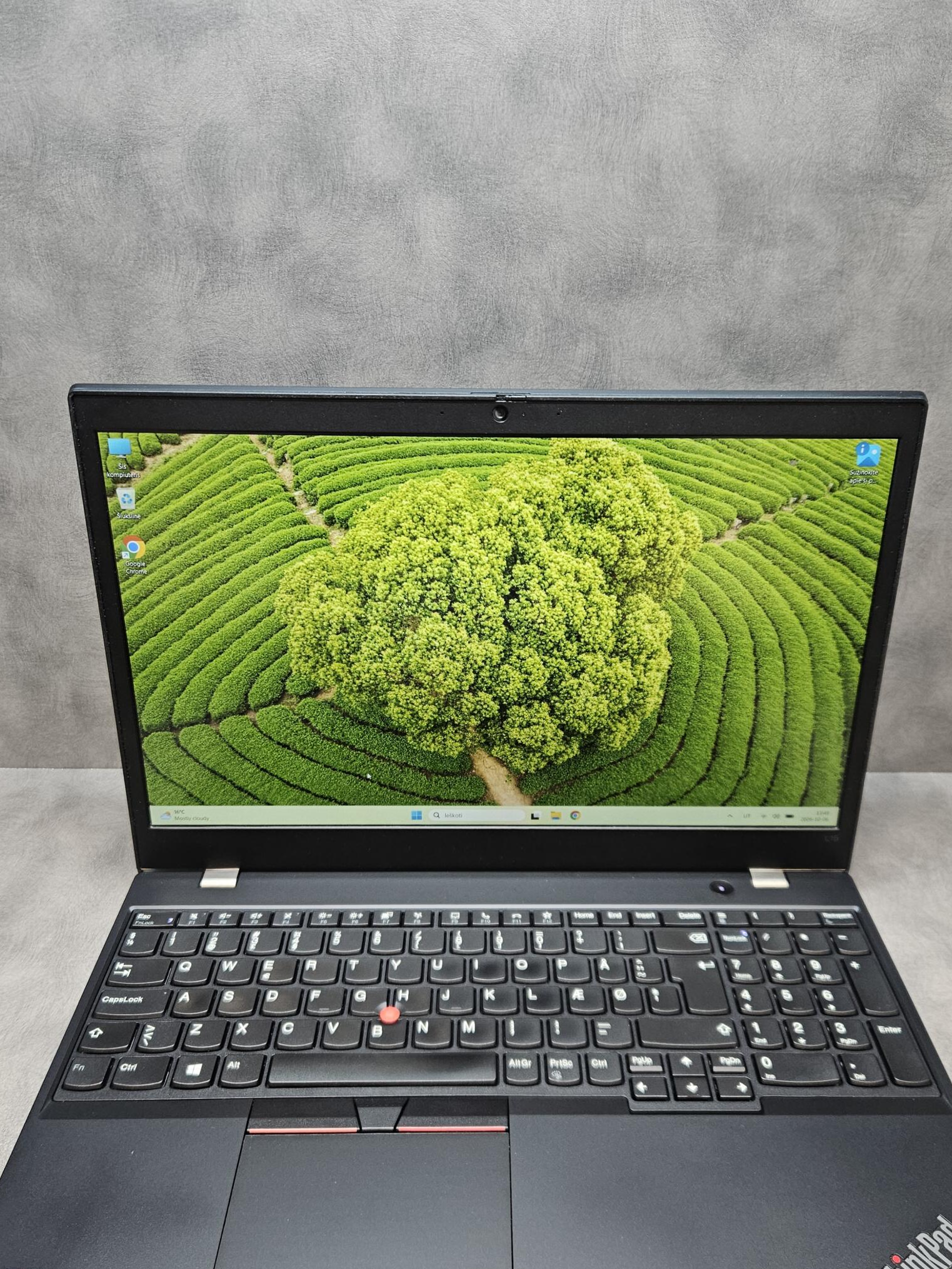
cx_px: 506
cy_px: 698
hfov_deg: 48.2
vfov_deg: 61.5
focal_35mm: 29
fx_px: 1063
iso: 200
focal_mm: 5.4
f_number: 1.8
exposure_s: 1/100
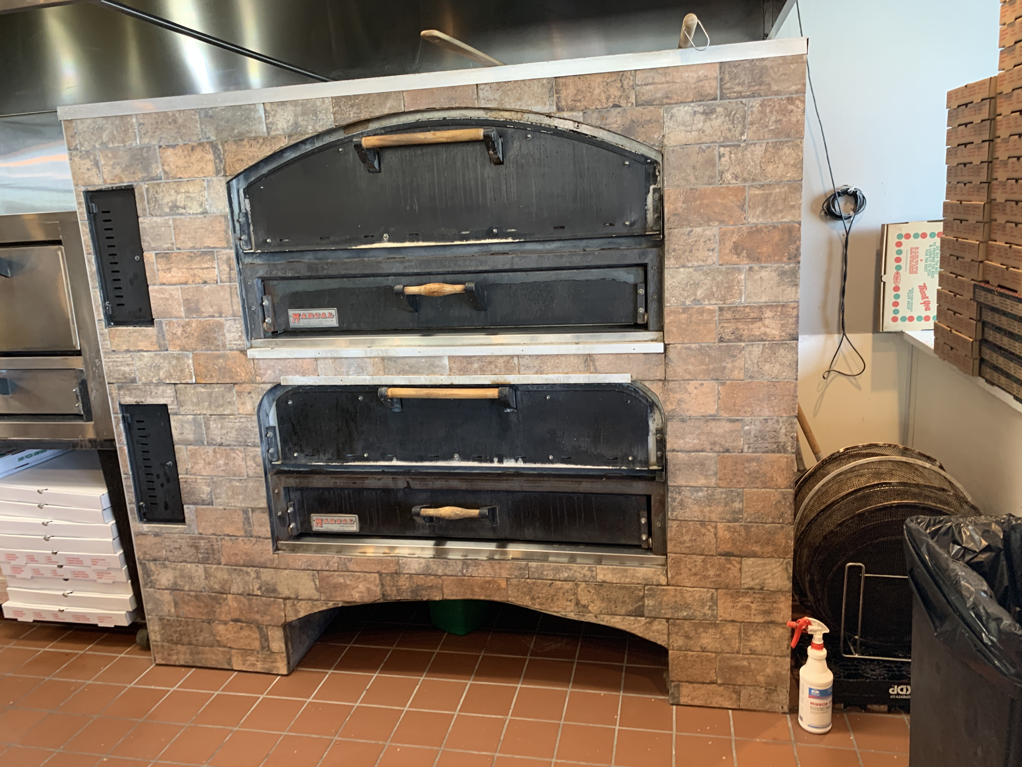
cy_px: 384
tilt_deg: -12.7
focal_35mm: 26
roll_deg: +4.2
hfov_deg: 67.3
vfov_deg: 53.1
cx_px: 511
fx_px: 768
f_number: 1.8
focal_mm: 4.25
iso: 160
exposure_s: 1/60
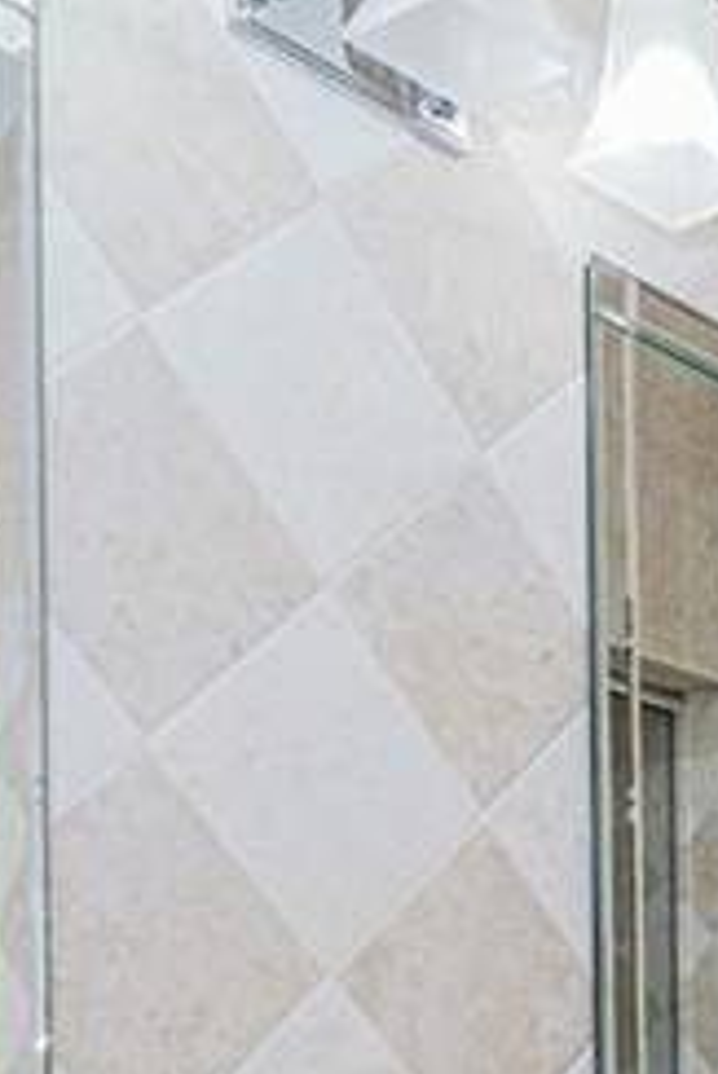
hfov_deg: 17.6
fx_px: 2001
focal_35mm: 67
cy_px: 1215
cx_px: 1163
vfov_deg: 27.2
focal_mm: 16
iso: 64
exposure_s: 1/60
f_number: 5.6
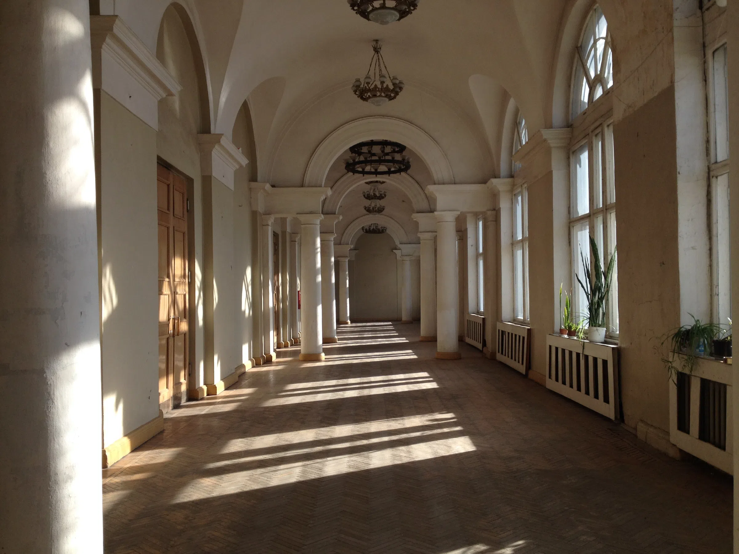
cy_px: 277
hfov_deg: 52.6
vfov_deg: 40.7
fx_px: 747
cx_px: 370
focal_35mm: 35
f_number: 2.4
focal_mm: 4.28
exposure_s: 1/493
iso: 50
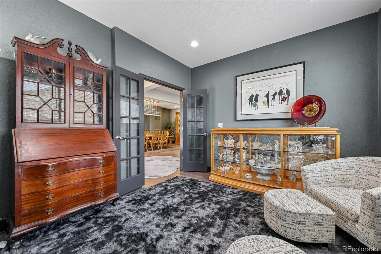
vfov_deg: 81.2
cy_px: 127
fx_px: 148
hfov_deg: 104.3
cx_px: 190
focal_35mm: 14
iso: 400
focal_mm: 14
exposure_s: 1/4
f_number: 10
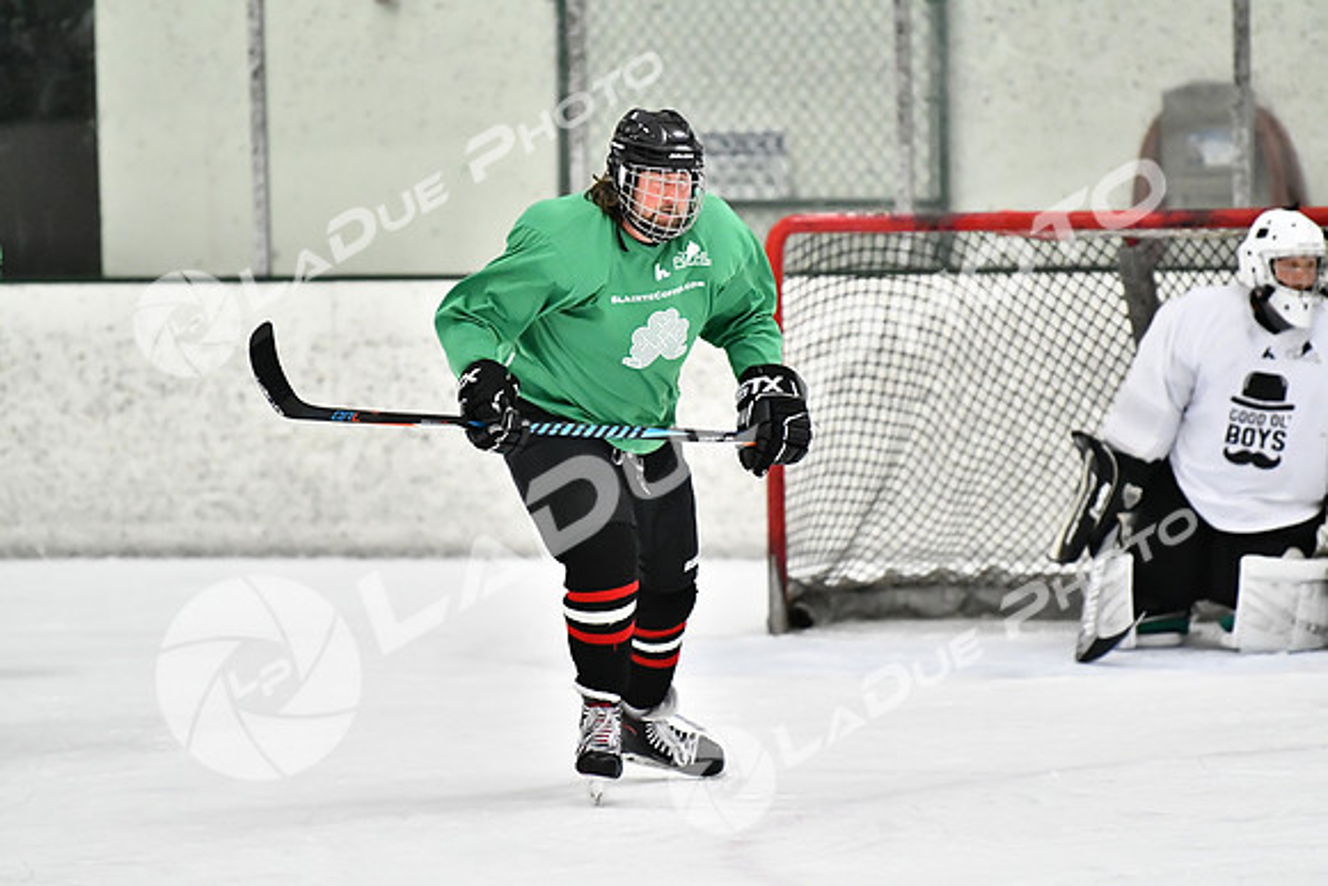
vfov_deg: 4.6
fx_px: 11069
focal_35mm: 300
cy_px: 443
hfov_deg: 6.9
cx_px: 664
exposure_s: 1/1250
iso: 5000
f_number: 2.8
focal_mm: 200
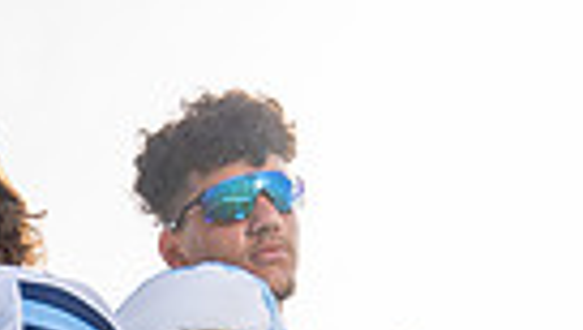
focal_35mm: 83
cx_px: 39
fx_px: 1285
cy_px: 836
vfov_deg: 11.6
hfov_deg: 24.7
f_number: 8
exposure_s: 1/250
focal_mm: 24
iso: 100
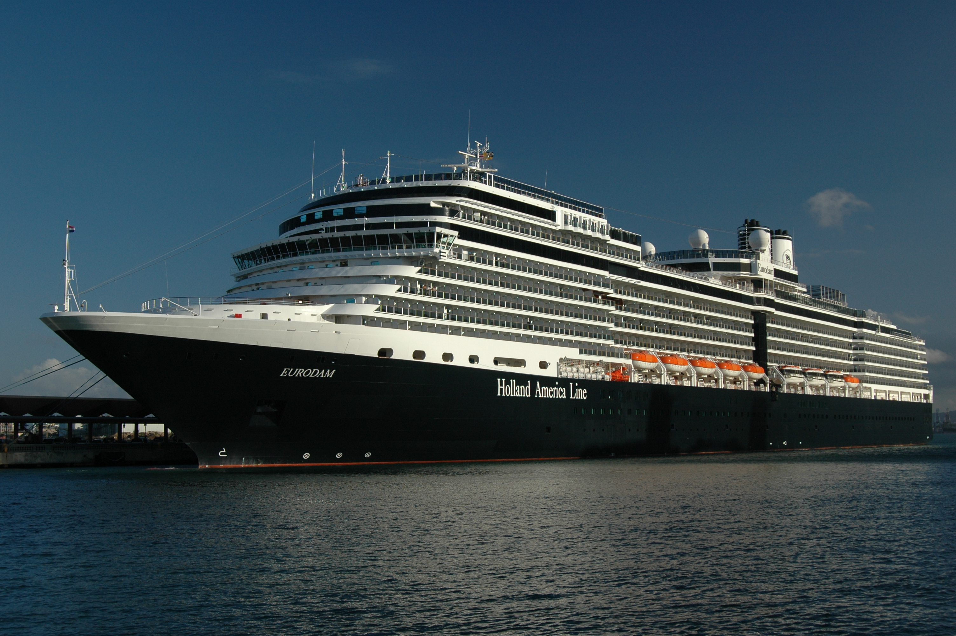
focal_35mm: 45
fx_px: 1194
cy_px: 318
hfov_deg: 43.6
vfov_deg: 29.8
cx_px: 478
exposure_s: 1/250
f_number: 8
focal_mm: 30
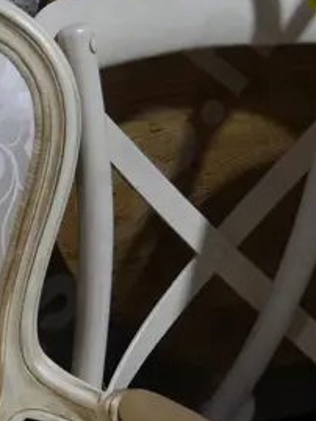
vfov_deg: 15.1
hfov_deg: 11.5
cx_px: -190
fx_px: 1484
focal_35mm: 122
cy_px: 606
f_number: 4
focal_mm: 16
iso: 200
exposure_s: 1/80
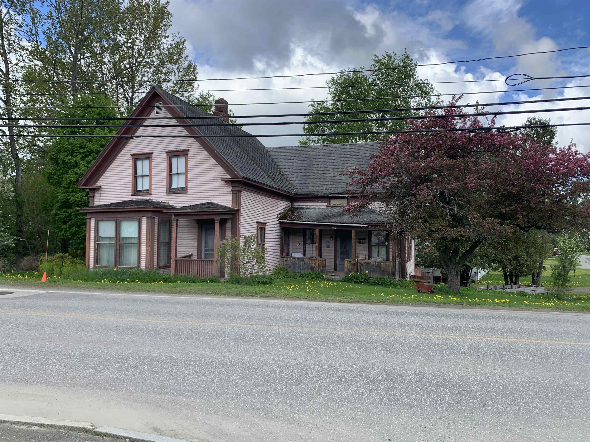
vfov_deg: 53.1
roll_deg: -0.5
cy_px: 221
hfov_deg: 67.3
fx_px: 443
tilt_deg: -0.3
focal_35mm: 26
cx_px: 295
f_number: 1.8
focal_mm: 4.25
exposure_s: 1/1111
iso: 25
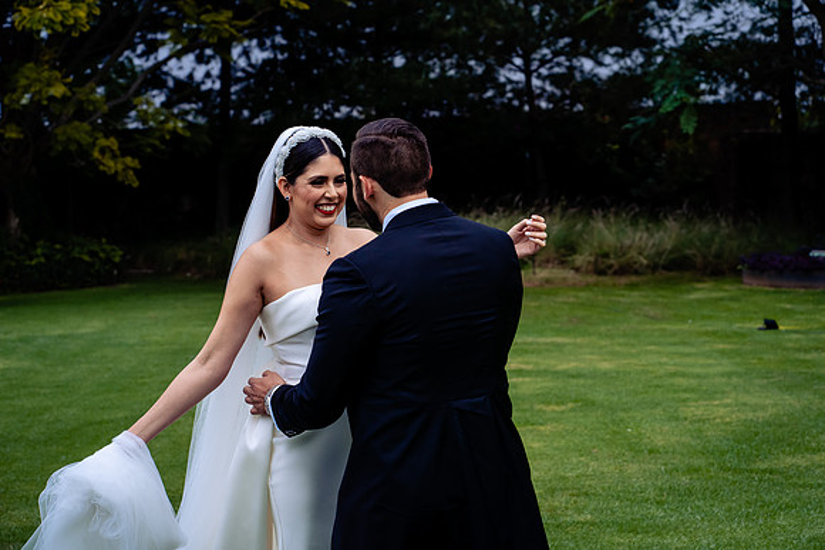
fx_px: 1948
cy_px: 275
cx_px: 412
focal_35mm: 85
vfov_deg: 16.1
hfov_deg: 23.9
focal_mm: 85
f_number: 6.3
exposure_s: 1/640
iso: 640
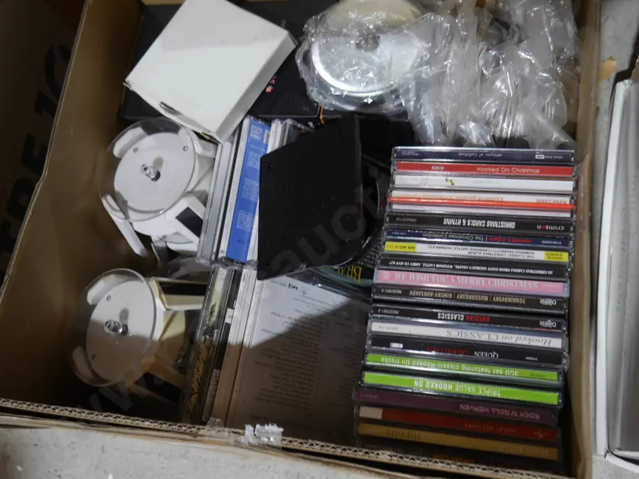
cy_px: 241
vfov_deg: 43.0
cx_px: 324
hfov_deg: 55.3
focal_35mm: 33
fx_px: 609
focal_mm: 14
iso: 400
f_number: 3.5
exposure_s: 1/60
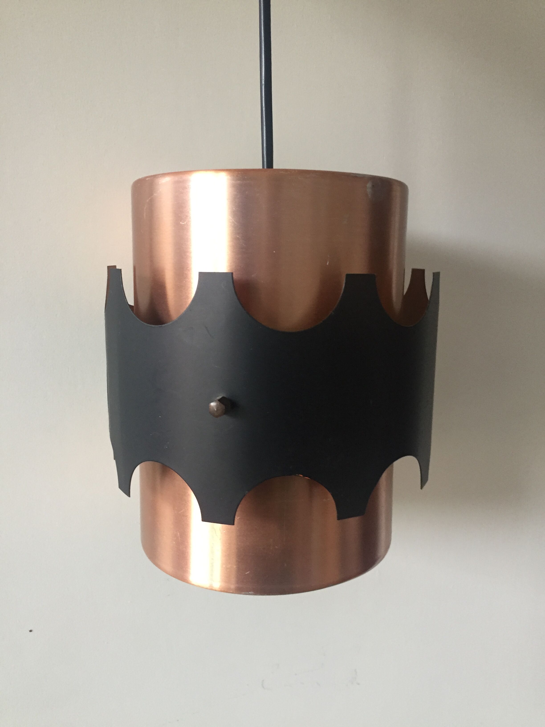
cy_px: 364
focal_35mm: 29
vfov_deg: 61.7
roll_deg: +0.2
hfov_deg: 48.2
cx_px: 272
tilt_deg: -15.2
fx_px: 609
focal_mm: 4.15
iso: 200
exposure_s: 1/33
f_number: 2.2
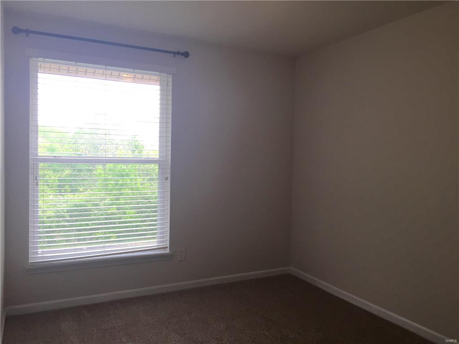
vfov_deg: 48.2
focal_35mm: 29
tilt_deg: -2.8
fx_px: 385
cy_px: 172
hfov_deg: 61.7
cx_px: 230
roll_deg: -1.9
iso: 40
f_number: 2.2
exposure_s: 1/120
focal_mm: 4.15
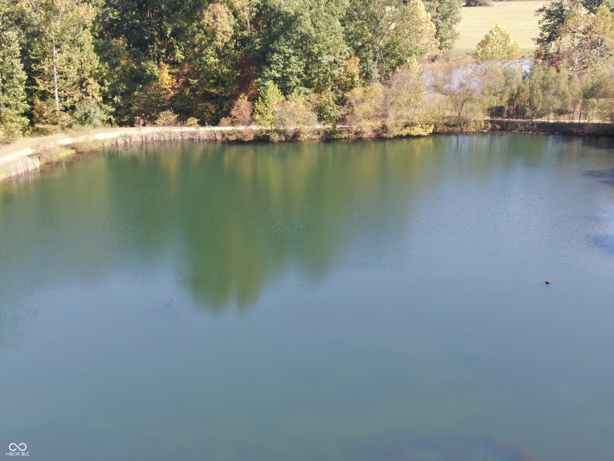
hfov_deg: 39.7
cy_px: 230
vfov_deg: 30.3
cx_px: 307
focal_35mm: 48
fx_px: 851
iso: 100
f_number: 3.8
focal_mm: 8.6
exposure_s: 1/160
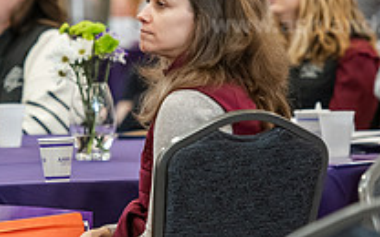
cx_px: 128
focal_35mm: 440
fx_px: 4557
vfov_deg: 3.0
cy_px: 63
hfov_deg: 4.8
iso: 2000
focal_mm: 155
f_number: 3.2
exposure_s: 1/125
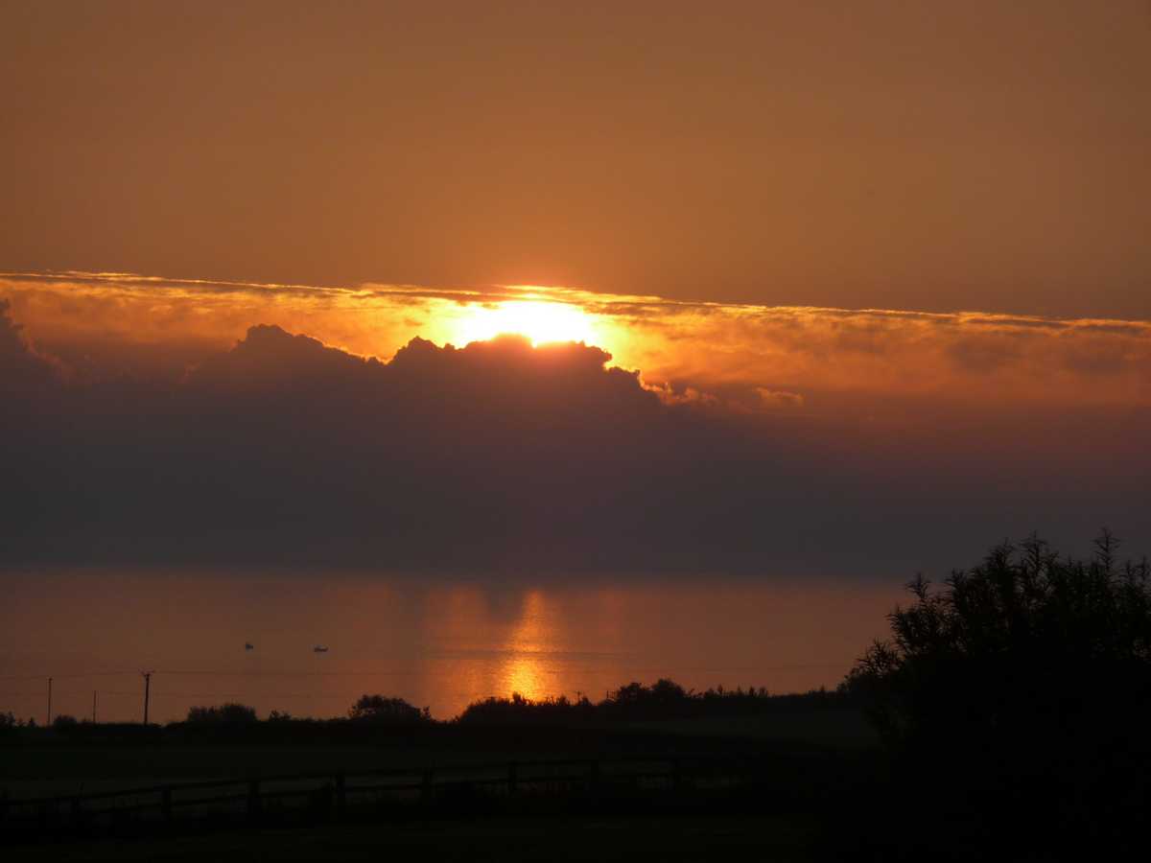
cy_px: 432
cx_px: 576
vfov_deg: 5.3
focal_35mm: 280
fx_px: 9310
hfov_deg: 7.1
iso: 100
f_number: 4.9
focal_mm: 47
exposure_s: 1/500
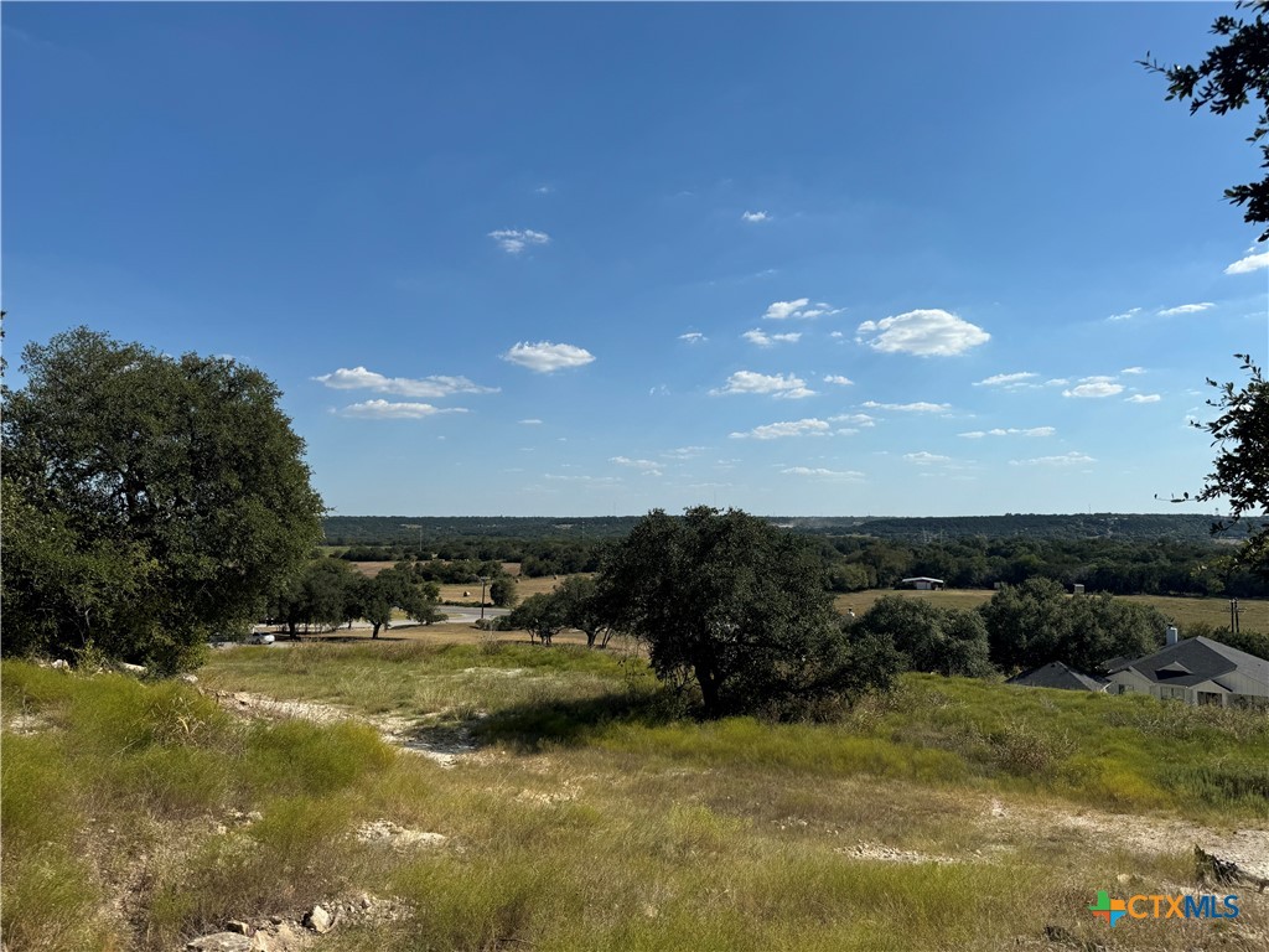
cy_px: 476
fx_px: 880
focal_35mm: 24
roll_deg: +1.7
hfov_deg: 71.6
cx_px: 634
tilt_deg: +3.7
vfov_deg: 56.8
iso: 80
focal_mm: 6.76
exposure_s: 1/7092
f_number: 1.78
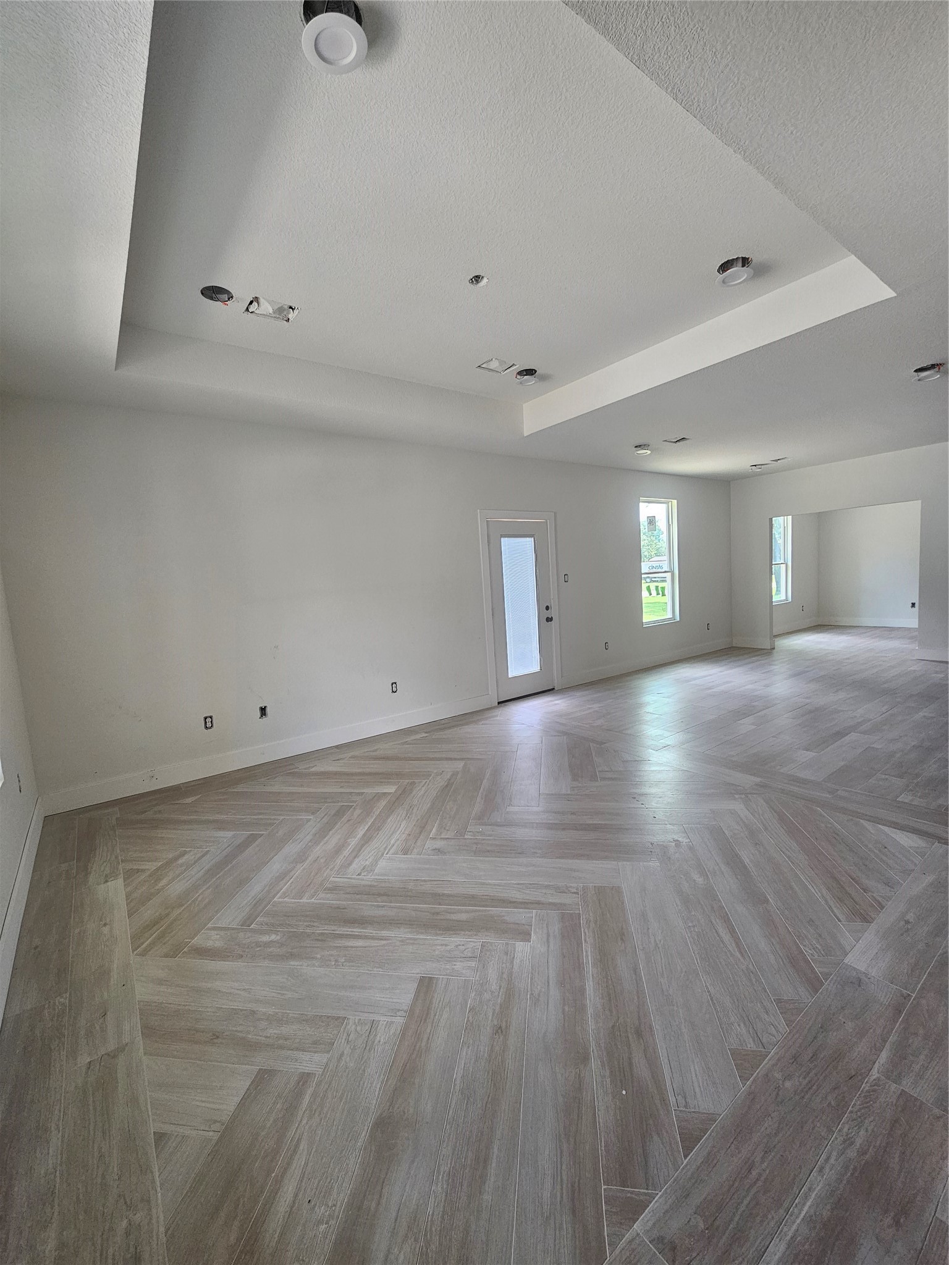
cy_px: 632
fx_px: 475
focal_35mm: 13
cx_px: 474
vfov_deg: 106.2
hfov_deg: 89.9
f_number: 2.2
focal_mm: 2.2
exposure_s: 1/60
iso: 100
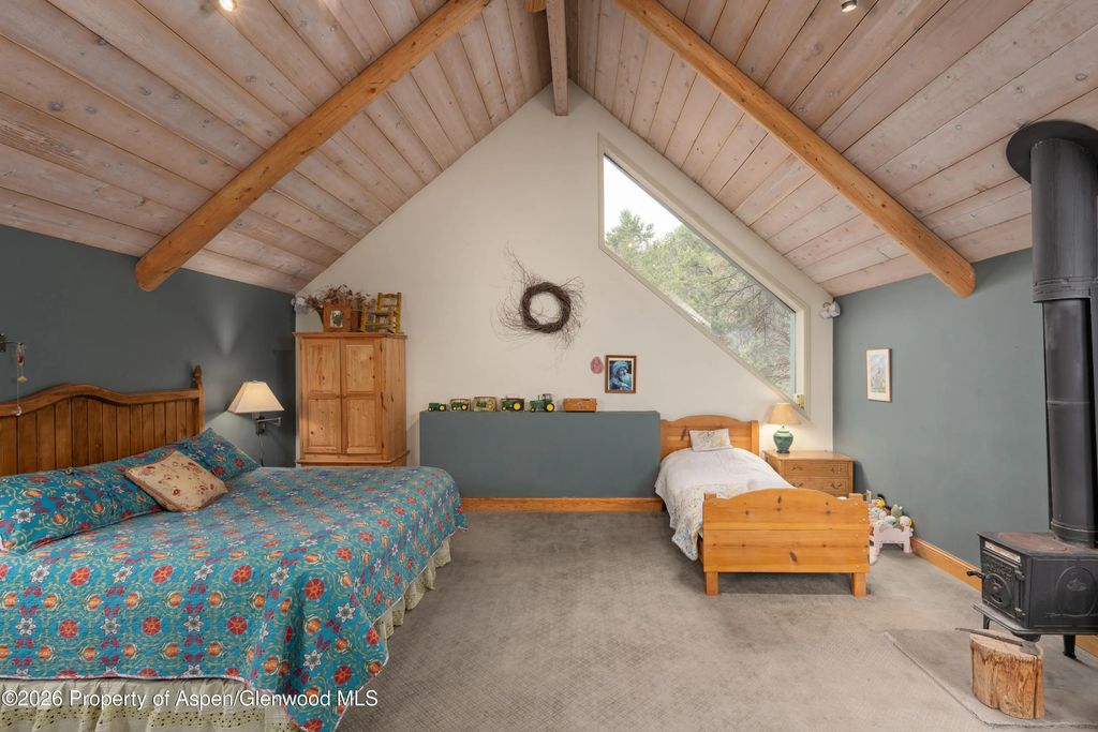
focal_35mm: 16
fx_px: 488
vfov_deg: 73.8
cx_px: 549
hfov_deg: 96.7
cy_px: 366
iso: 400
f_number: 11
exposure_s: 1/40
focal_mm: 16
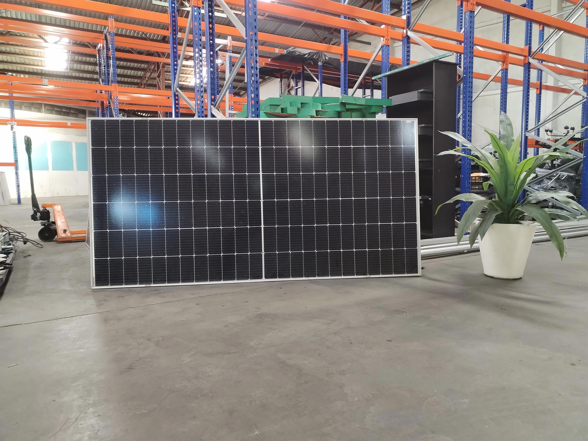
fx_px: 493
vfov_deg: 48.2
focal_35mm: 29
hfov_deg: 61.7
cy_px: 220
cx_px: 294
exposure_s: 1/25
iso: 721
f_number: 1.8
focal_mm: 4.75
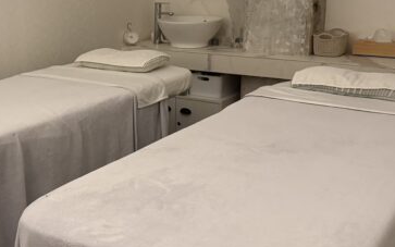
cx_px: 79
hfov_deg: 35.1
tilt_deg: -13.3
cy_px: 91
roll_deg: +2.0
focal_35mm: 56
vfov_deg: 23.1
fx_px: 603
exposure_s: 1/50
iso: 800
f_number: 1.78
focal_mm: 6.76
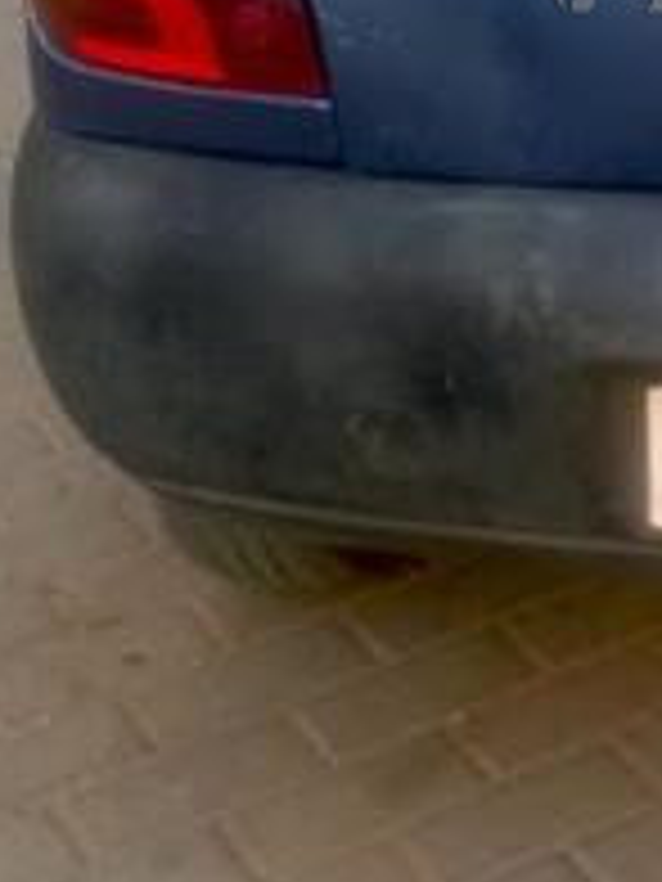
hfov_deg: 12.8
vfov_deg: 17.2
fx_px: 2830
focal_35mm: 111
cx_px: 941
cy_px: -79
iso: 127
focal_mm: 4.76
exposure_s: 1/100
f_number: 1.69
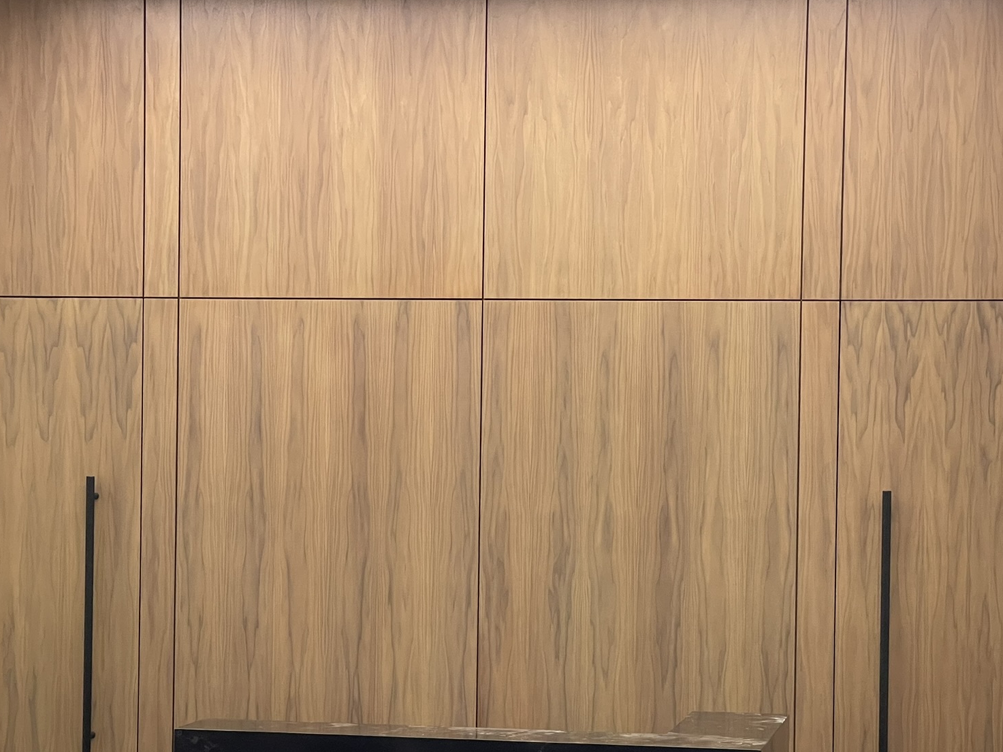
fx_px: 2579
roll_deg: -1.3
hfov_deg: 22.0
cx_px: 482
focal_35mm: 89
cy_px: 498
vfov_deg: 16.6
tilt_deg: -1.0
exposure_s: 1/99
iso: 160
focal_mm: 7.5
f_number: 2.2
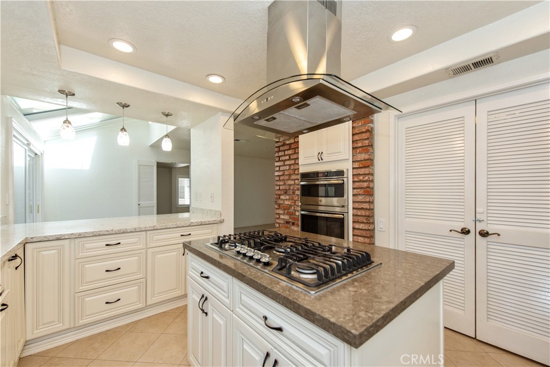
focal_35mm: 14
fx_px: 214
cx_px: 275
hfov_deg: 104.2
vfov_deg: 81.2
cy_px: 184
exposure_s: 1/125
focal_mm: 14
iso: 320
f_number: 5.6
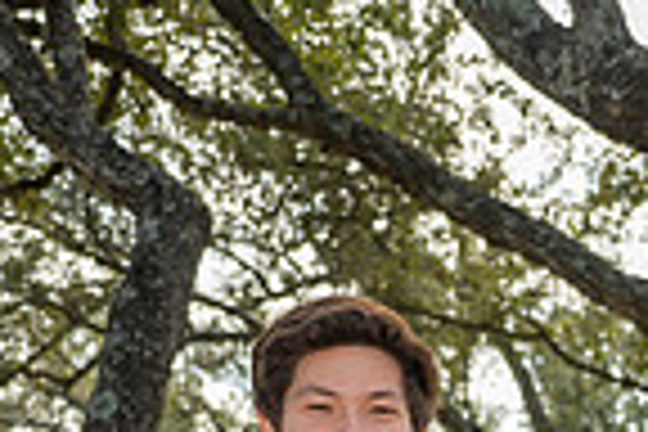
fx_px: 1854
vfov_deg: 12.1
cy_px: 794
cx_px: 616
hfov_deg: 19.4
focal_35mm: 103
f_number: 2.8
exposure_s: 1/640
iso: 100
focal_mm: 25.5
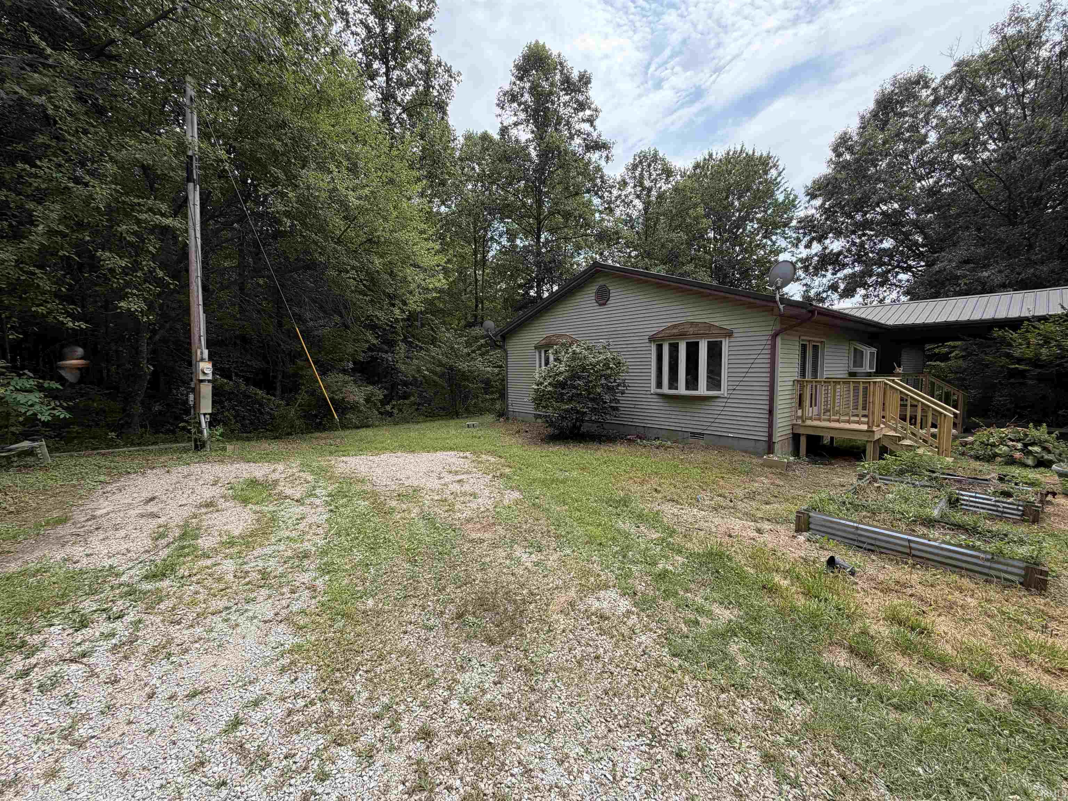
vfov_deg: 85.7
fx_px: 432
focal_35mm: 14
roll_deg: +1.0
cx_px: 534
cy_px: 400
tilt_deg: -4.2
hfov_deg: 102.1
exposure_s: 1/602
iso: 40
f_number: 2.2
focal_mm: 2.22
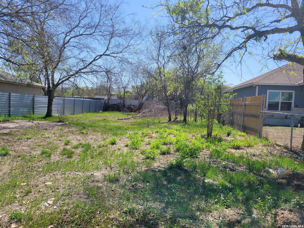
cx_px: 152
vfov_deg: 53.1
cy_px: 114
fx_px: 228
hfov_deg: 67.3
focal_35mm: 26
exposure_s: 1/2163
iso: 40
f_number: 1.8
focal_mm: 5.4
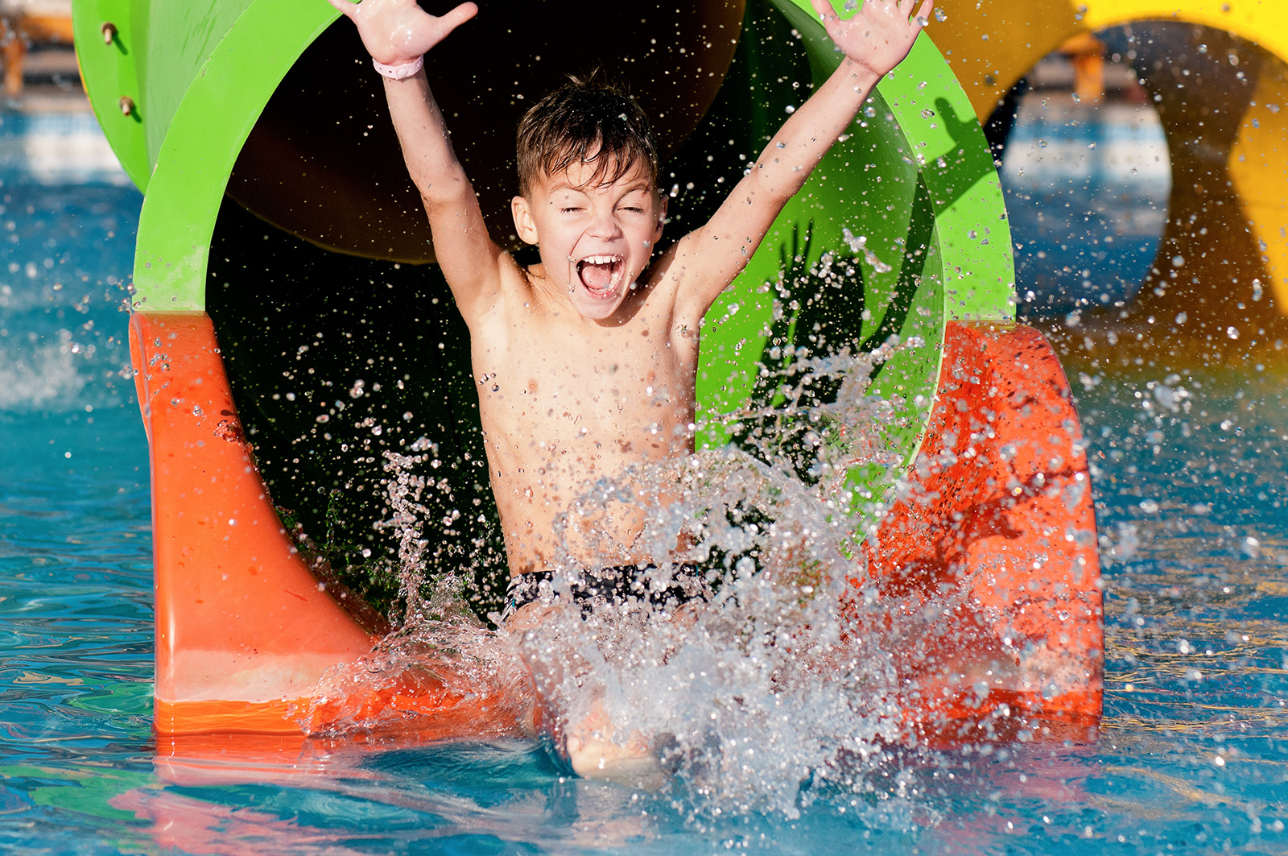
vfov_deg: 8.7
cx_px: 644
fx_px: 5629
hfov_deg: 13.1
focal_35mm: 158
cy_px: 428
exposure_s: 1/1000
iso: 320
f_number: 5
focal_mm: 105
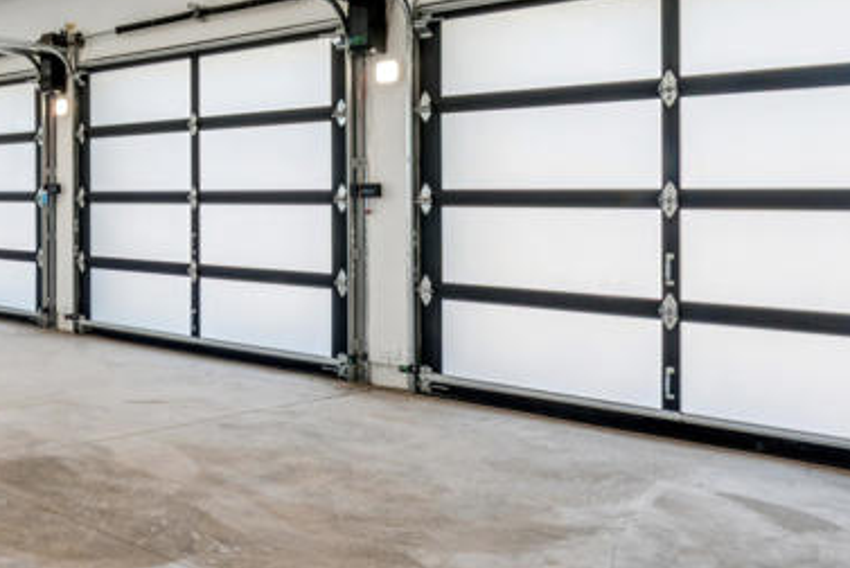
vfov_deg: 34.7
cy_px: 184
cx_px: -156
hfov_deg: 38.4
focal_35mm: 38
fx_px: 898
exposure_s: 1/13
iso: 100
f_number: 13
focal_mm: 14
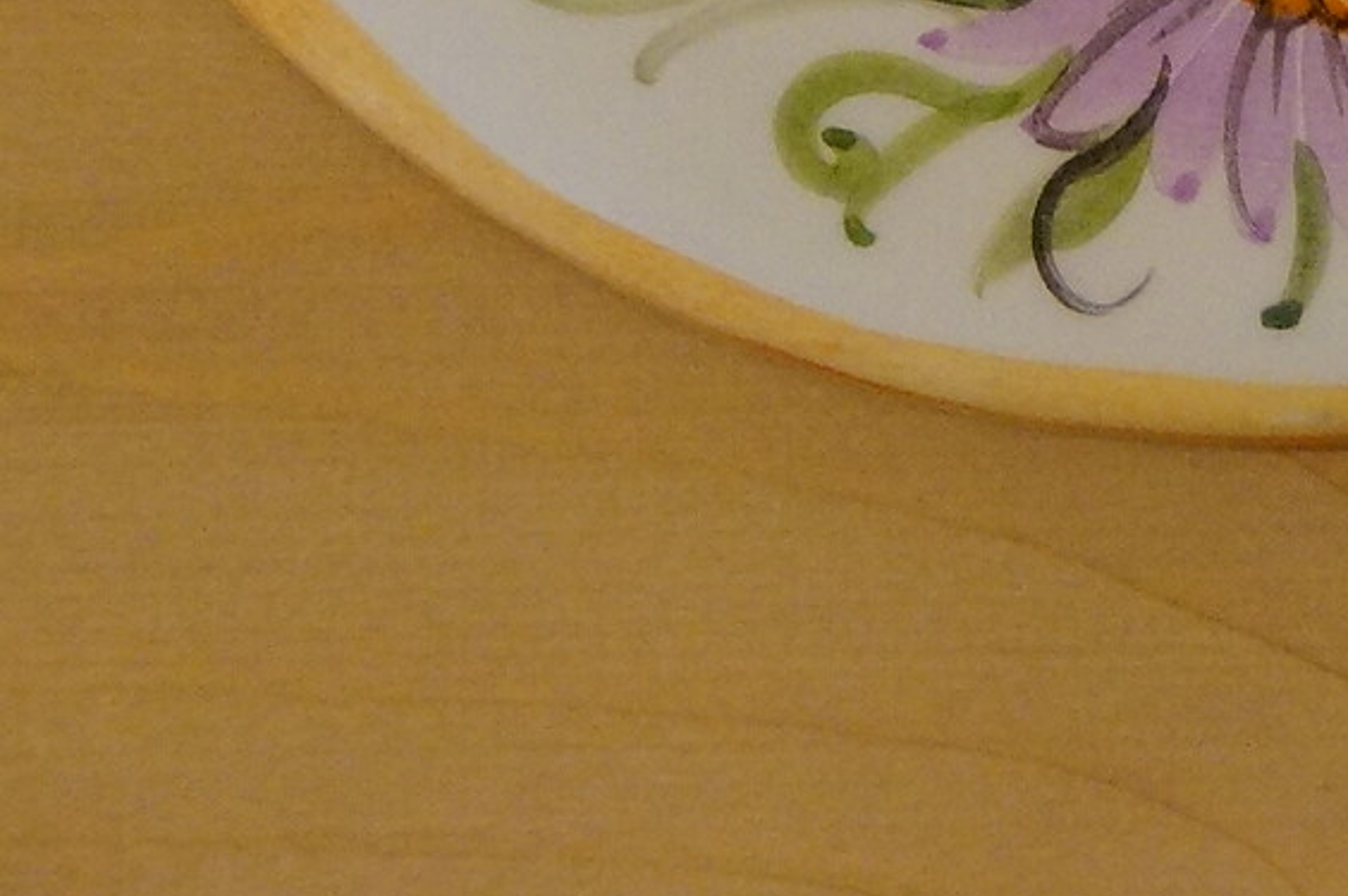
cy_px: -546
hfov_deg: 1.6
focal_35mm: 1276
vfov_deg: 1.1
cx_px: 1338
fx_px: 47736
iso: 1600
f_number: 6.3
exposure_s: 1/80
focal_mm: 250
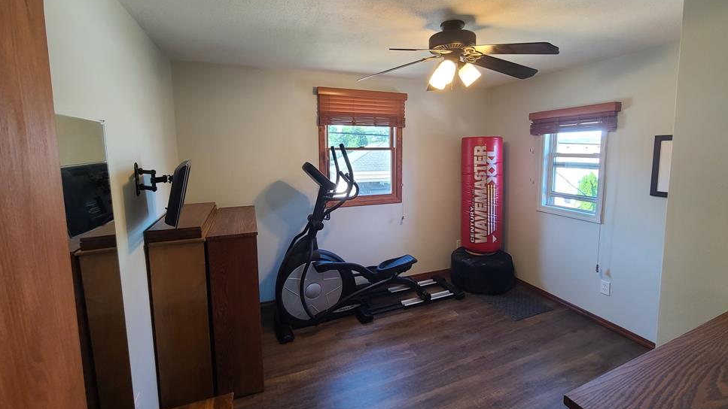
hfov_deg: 103.0
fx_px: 290
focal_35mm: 15
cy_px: 183
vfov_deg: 70.3
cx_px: 373
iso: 200
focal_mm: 2.2
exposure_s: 1/60
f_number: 2.2
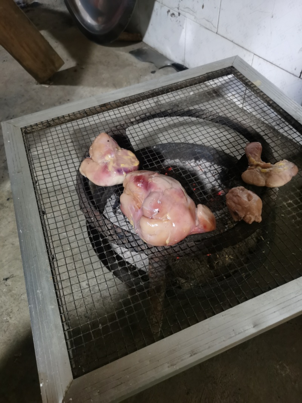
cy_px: 202
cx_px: 151
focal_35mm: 27
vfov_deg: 65.3
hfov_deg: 51.3
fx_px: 314
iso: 500
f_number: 1.8
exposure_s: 1/25
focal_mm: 5.58
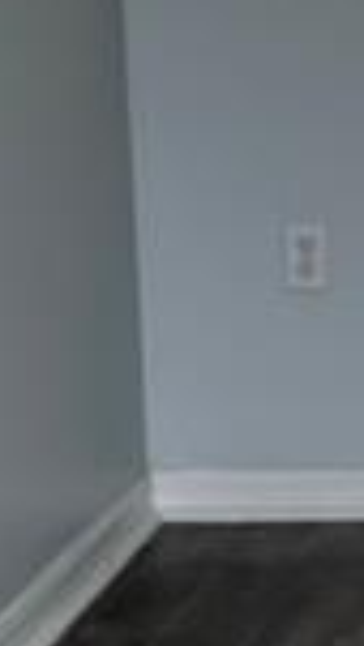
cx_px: 1122
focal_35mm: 266
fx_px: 4562
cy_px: 522
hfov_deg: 4.4
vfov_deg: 8.1
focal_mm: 6.76
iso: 64
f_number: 1.78
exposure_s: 1/136
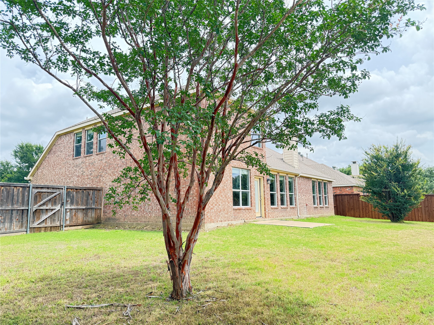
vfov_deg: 56.8
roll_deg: +0.8
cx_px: 217
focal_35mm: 24
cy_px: 162
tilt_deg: +9.1
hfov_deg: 71.6
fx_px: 301
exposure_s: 1/813
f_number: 1.78
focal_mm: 6.76
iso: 100
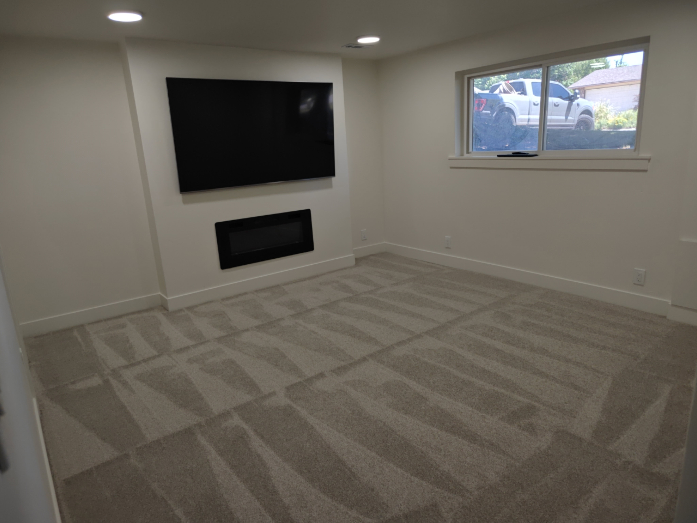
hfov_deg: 73.9
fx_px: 463
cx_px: 348
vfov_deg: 58.9
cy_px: 262
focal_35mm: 23
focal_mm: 6.06
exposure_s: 1/120
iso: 50
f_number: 1.6
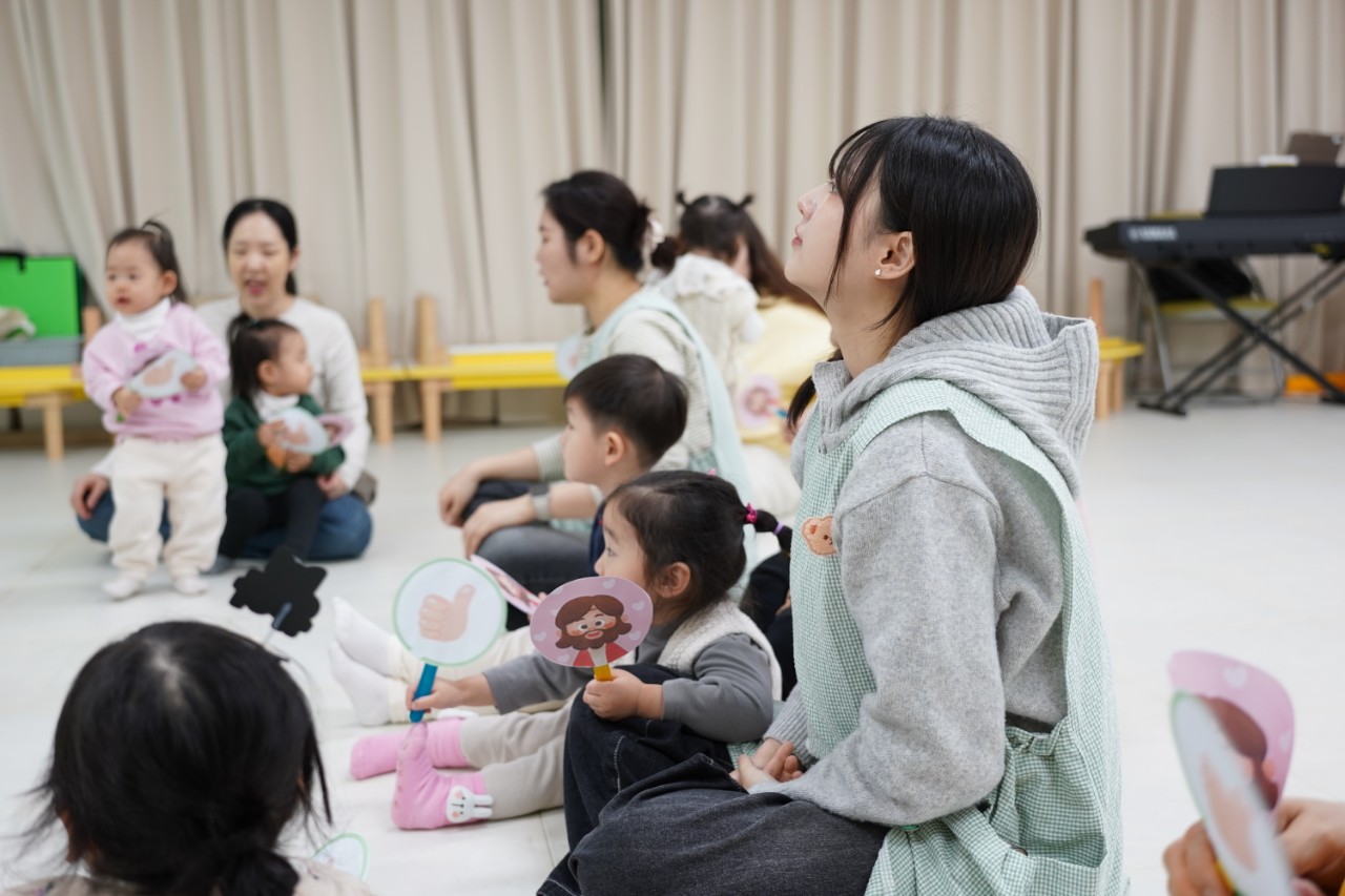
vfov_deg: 33.4
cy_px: 448
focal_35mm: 40
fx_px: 1494
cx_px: 672
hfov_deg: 48.5
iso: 400
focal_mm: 40
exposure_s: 1/50
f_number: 3.2
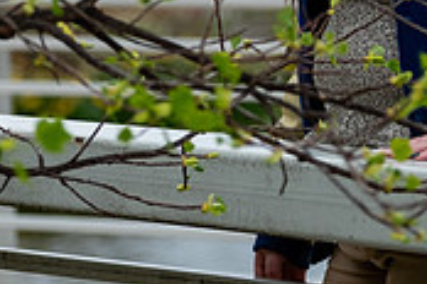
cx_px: 346
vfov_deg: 3.3
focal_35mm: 419
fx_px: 4969
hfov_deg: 4.9
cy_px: -116
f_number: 2.8
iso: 250
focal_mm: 83.8
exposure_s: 1/1000
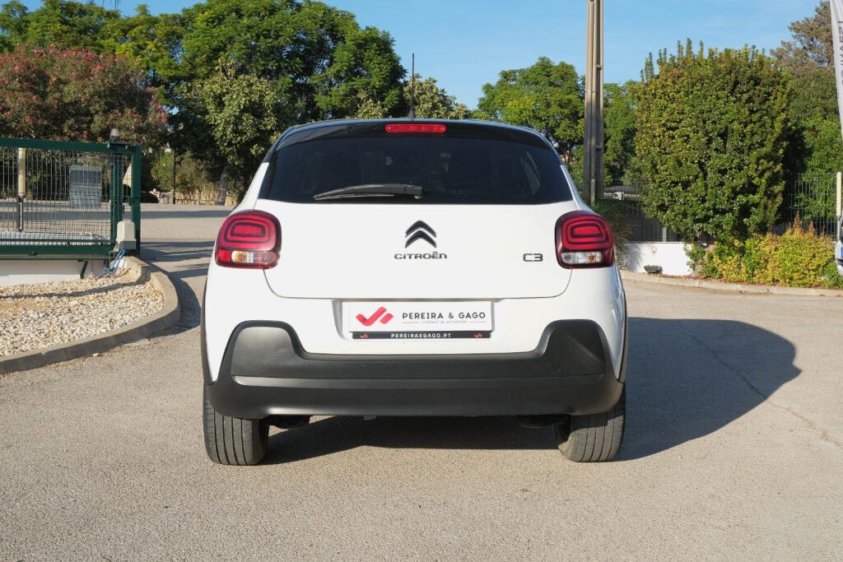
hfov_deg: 46.4
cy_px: 281
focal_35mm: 42
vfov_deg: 31.9
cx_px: 422
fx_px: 984
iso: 160
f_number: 9
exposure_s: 1/180
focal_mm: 28
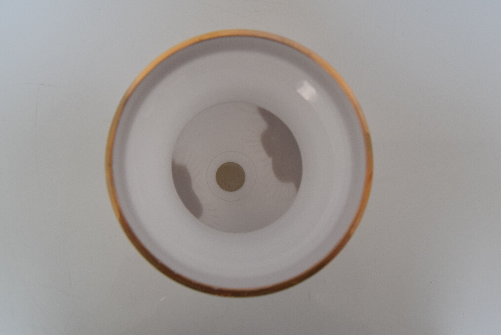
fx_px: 418
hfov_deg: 61.9
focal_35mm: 30
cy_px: 168
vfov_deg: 43.7
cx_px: 250
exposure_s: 1/200
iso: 1600
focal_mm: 20
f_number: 7.1
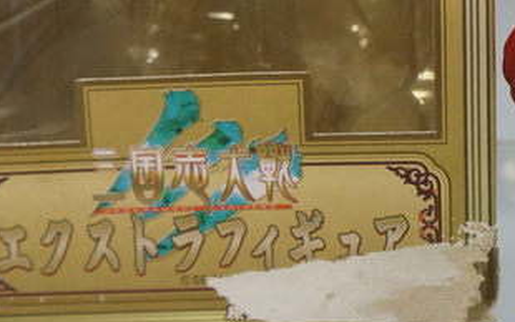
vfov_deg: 10.1
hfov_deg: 16.2
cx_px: 419
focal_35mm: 128
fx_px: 1797
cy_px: -22
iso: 1250
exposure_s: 1/60
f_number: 4
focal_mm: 26
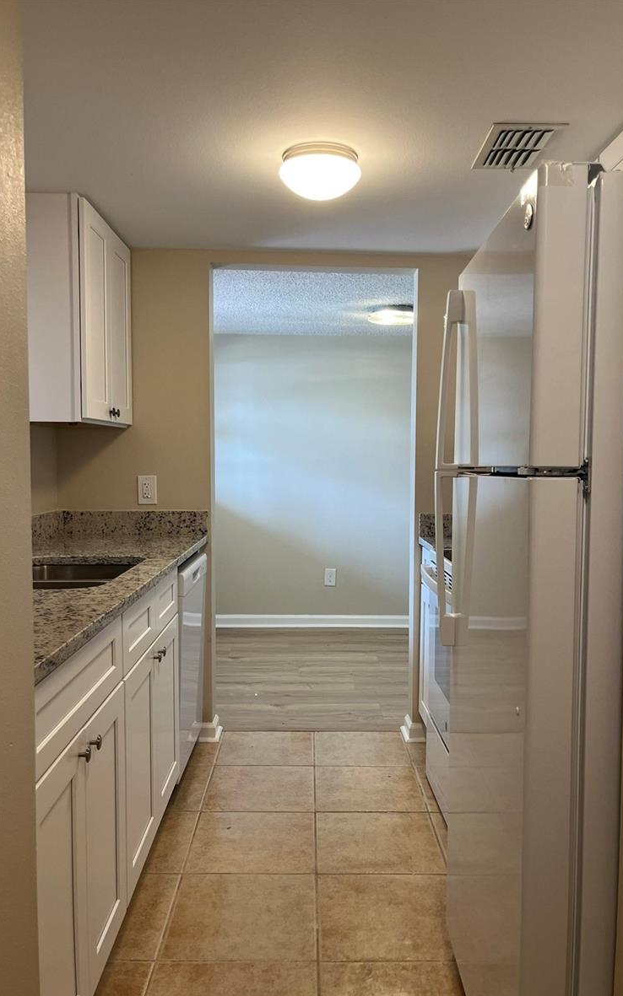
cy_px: 504
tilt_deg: -3.6
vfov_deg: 66.5
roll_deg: +0.4
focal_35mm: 28
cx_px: 323
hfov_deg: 44.5
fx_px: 761
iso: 100
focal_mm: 5.1
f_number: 1.6
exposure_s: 1/120
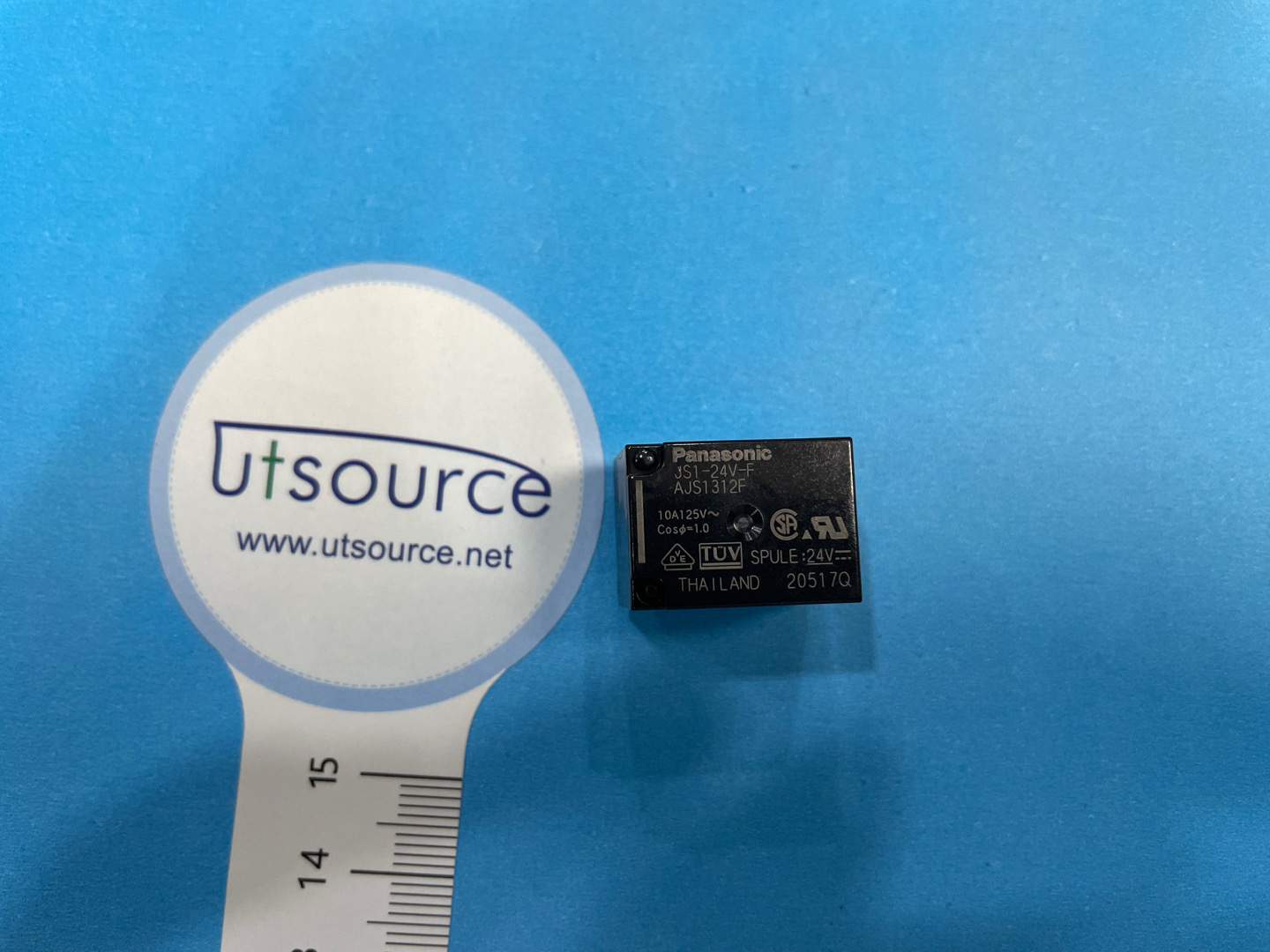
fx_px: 954
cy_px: 476
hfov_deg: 67.3
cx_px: 635
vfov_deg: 53.1
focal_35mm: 26
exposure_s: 1/100
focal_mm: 4.2
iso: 125
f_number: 1.6
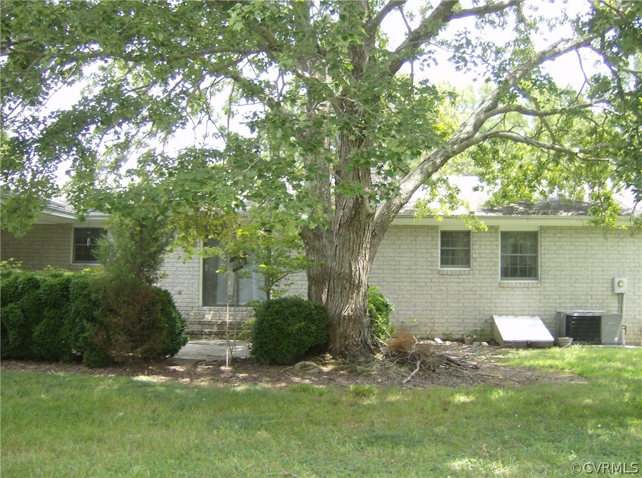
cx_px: 321
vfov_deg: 39.5
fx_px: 666
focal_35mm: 36
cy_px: 239
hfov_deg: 51.5
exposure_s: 1/147
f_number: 2.8
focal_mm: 6
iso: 100
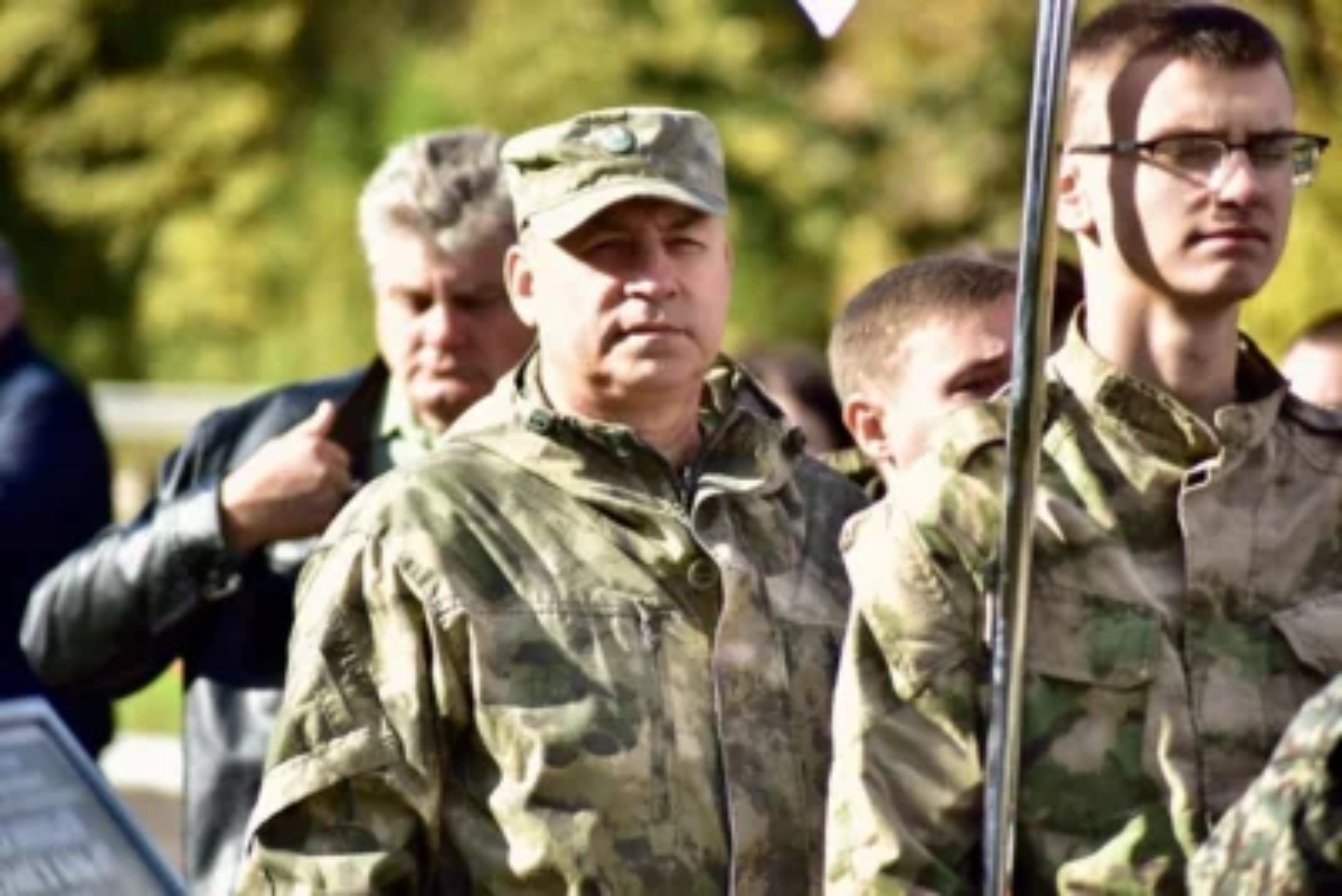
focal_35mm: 185
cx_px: 671
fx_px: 6899
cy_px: 448
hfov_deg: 11.1
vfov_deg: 7.4
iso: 400
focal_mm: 185
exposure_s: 1/800
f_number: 5.6
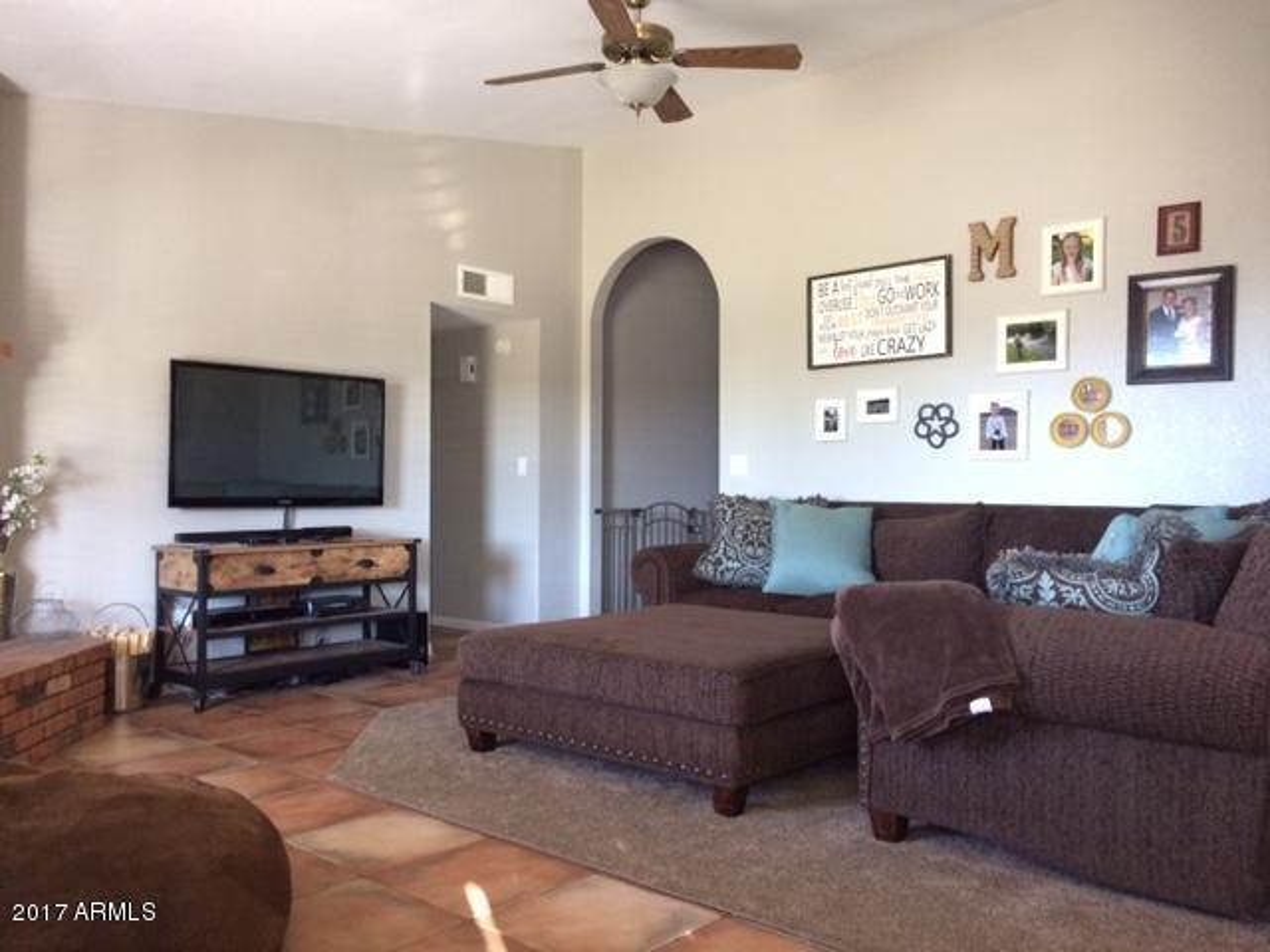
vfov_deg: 48.2
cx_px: 635
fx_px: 1064
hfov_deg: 61.7
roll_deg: +0.5
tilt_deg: +0.8
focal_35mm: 29
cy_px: 476
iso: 320
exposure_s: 1/30
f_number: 2.2
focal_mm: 4.15
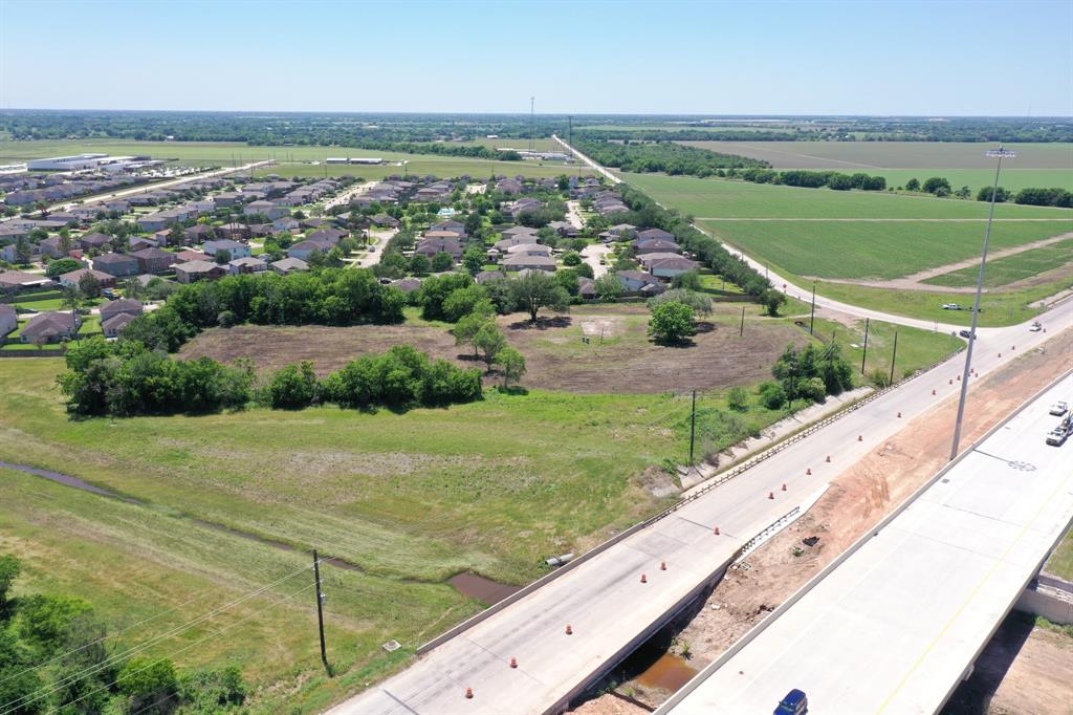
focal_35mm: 28
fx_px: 834
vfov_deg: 46.4
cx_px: 536
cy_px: 358
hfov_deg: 65.5
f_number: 5.6
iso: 100
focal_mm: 10.26
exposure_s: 1/320
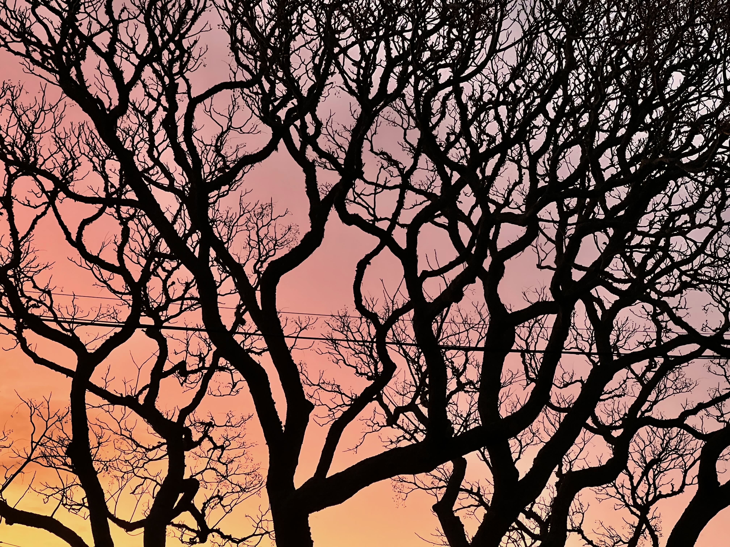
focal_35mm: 77
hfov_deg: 25.3
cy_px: 274
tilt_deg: +19.7
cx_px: 365
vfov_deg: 19.1
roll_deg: -0.7
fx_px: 1624
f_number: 2.8
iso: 640
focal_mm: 9
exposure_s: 1/60
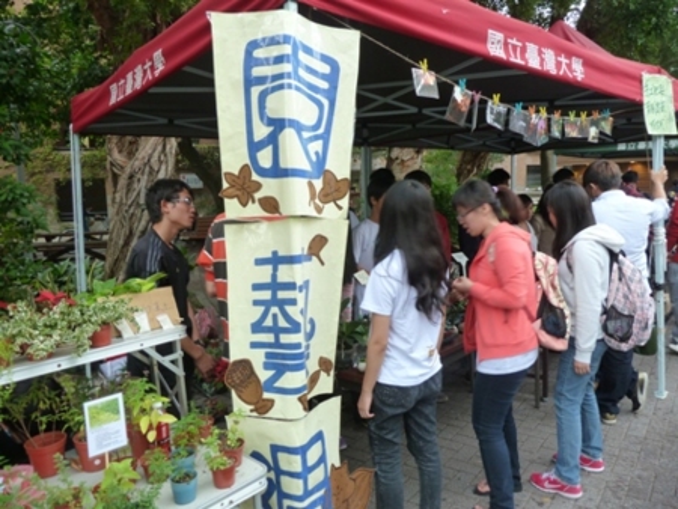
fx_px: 490
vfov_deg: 54.9
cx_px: 339
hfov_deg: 69.4
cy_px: 254
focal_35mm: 25
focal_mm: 4.1
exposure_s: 1/15
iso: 125
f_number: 3.3
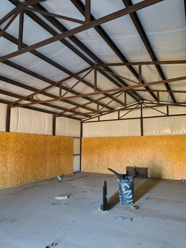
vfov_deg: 69.4
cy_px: 124
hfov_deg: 54.9
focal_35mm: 25
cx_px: 93
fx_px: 179
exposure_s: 1/30
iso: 1595
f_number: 1.7
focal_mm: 4.68
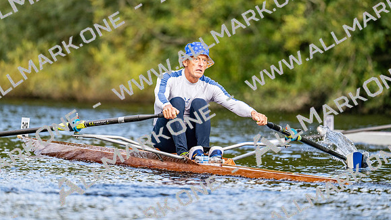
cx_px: 196
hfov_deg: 5.1
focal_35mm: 421
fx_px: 4364
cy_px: 102
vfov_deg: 2.9
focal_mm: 400
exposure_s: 1/2000
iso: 900
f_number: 4.5
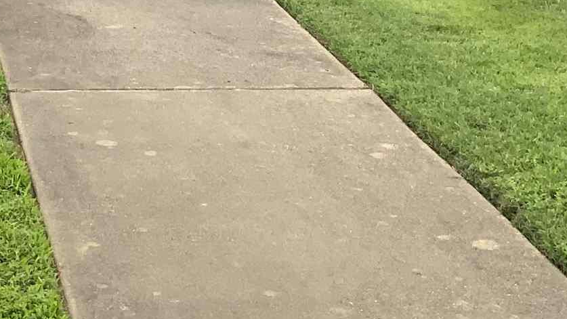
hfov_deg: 17.7
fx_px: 1744
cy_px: -232
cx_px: -76
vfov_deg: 10.0
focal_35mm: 116
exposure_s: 1/394
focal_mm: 3
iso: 16
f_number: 1.8
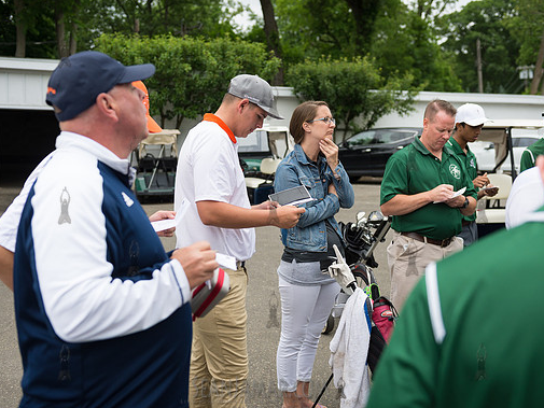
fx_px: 660
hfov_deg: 44.8
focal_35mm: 42
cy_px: 205
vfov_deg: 34.4
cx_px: 273
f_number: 3.2
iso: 320
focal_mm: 38
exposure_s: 1/1000
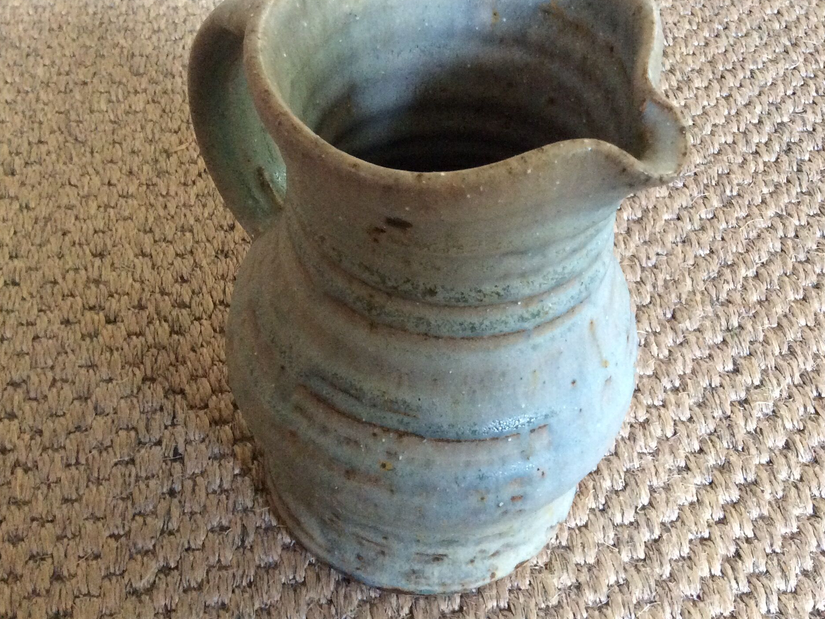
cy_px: 292
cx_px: 429
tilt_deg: -49.0
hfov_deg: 42.9
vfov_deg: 32.9
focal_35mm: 44
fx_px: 1049
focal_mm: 3.3
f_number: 2.4
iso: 250
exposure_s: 1/20
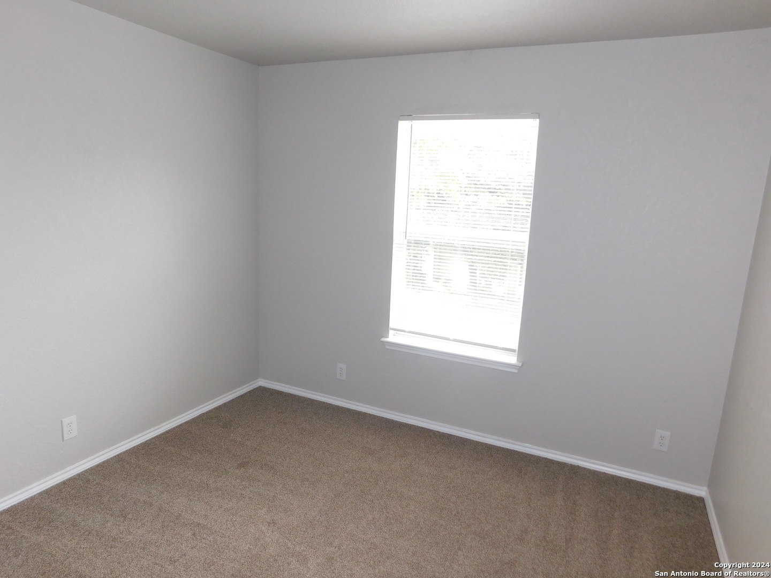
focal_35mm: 23
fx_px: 512
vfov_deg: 58.9
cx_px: 386
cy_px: 289
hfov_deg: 73.9
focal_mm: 4
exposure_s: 1/30
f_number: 3
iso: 200
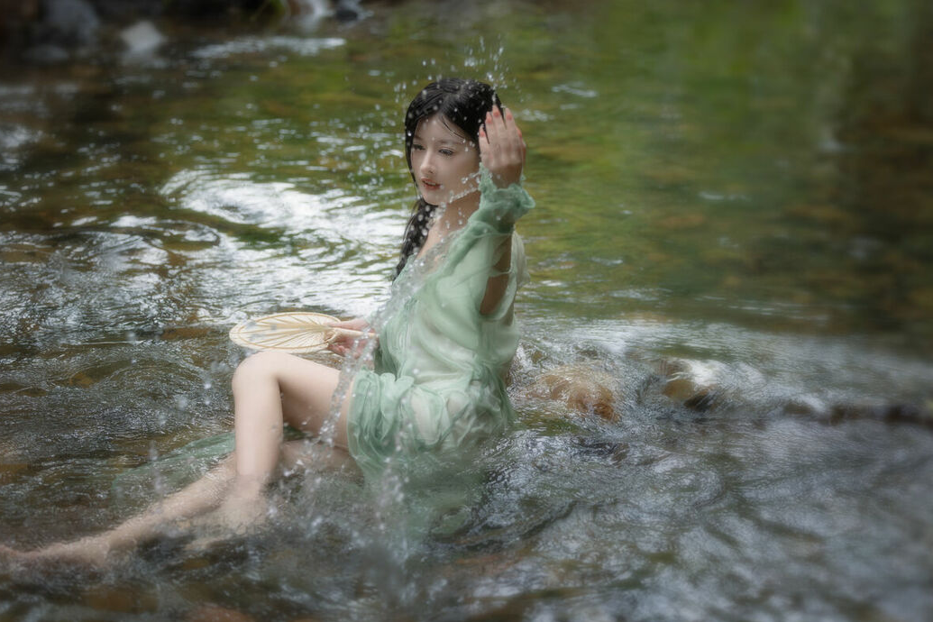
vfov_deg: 19.5
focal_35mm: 70
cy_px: 308
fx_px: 1814
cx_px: 462
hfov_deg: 28.8
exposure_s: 1/320
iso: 200
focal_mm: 70
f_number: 2.8
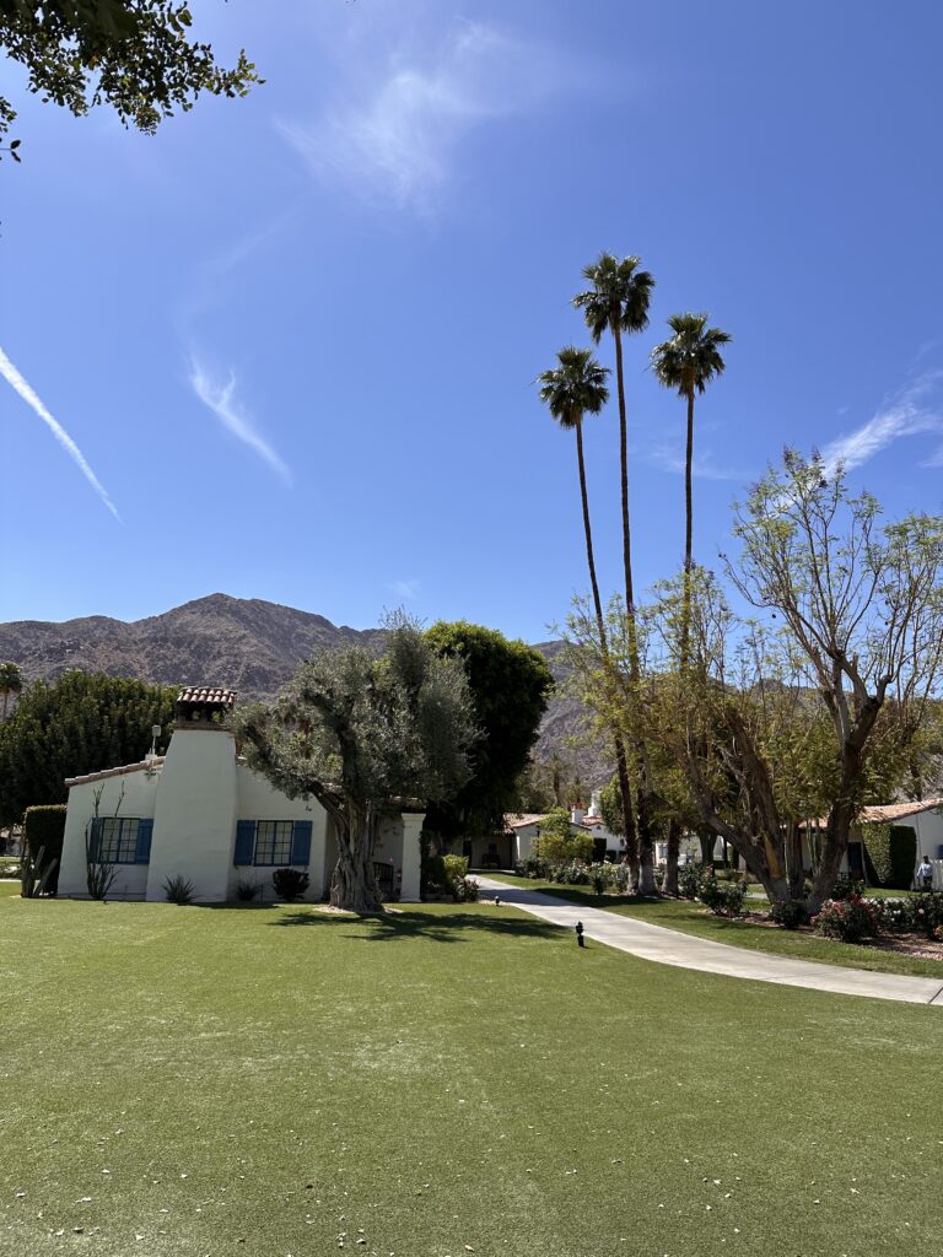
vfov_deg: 71.6
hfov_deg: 56.8
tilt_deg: +13.9
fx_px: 872
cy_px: 628
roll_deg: -1.6
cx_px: 472
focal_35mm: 24
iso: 80
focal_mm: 6.86
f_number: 1.78
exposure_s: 1/5525
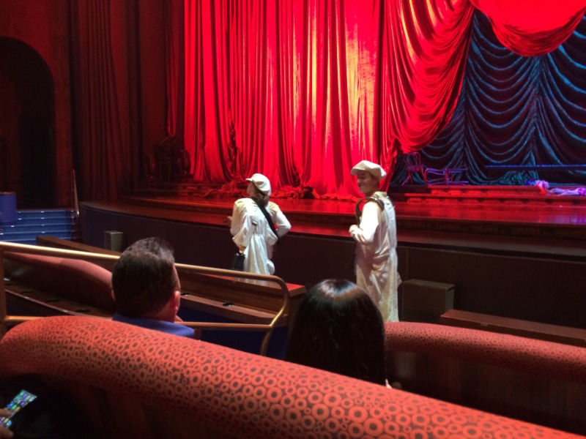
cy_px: 220
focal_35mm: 29
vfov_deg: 48.2
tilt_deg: -6.4
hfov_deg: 61.7
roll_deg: -0.1
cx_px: 293
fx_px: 491
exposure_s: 1/15
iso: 320
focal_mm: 4.15
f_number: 2.2
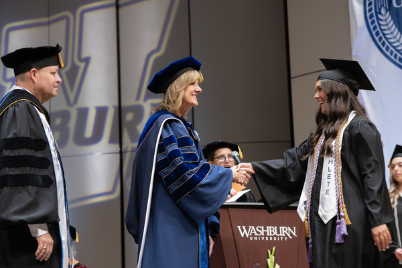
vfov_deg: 12.2
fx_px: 1251
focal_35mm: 112
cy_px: 134
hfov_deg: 18.3
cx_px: 201
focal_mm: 112
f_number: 5.6
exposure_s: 1/200
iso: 2500
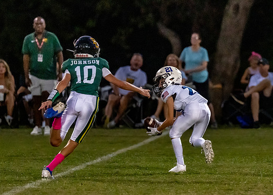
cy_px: 79
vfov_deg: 3.2
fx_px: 3432
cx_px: 191
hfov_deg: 4.6
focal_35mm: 443
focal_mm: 200
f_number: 2.8
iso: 4000
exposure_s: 1/1000
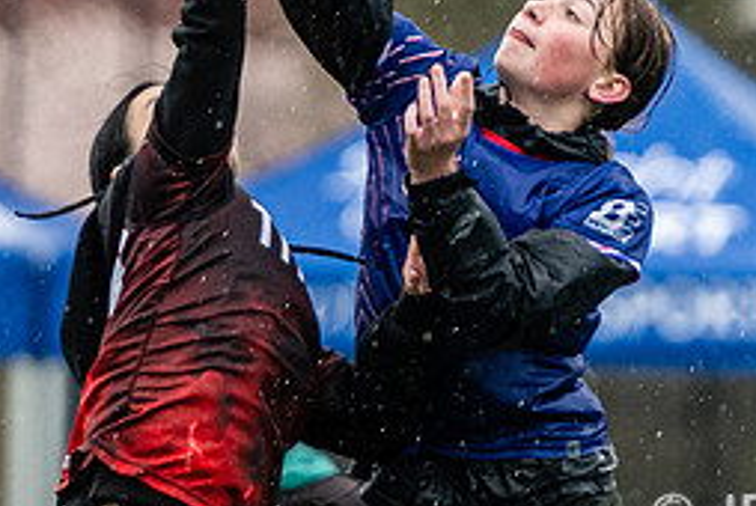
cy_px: 247
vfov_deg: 1.1
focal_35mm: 1207
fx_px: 25376
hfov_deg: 1.7
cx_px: 525
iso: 800
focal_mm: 200
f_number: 2.8
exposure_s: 1/1000
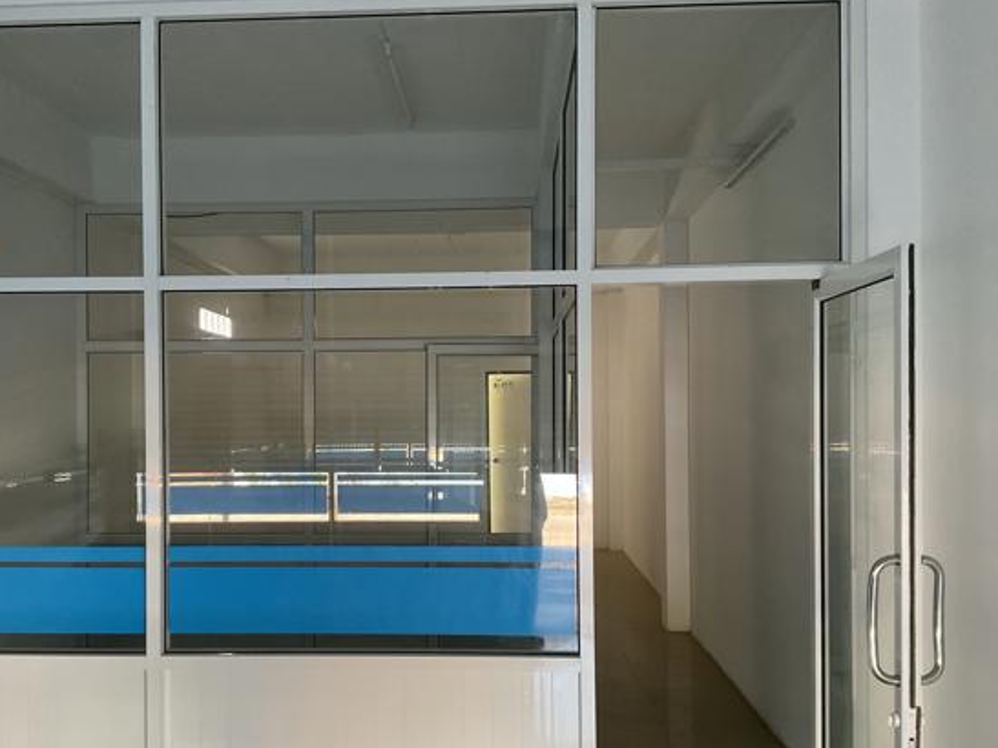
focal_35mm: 35
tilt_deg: -0.4
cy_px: 413
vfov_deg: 40.6
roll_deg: +1.2
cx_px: 440
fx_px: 1009
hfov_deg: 52.5
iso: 160
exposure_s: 1/50
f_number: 1.8
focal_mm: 3
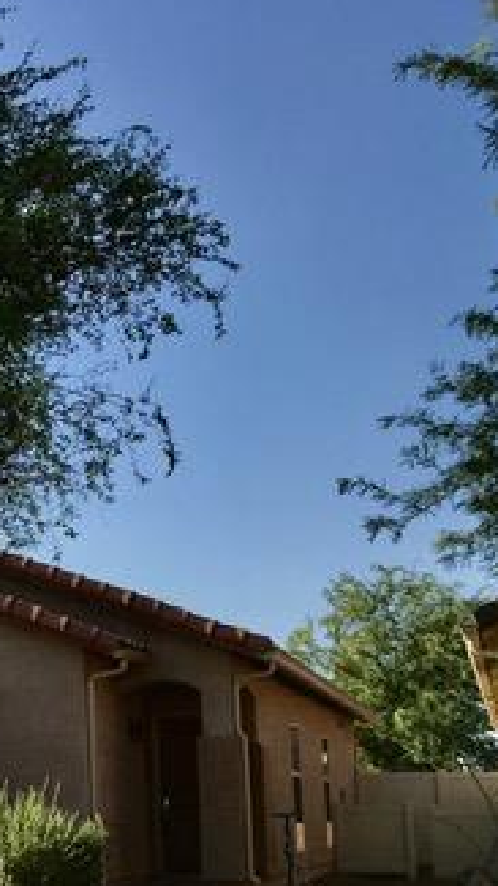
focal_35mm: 62
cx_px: -305
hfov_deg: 17.0
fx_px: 1458
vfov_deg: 33.5
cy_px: 609
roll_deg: -0.4
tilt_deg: +7.3
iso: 25
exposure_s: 1/1876
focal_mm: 4.15
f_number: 2.2
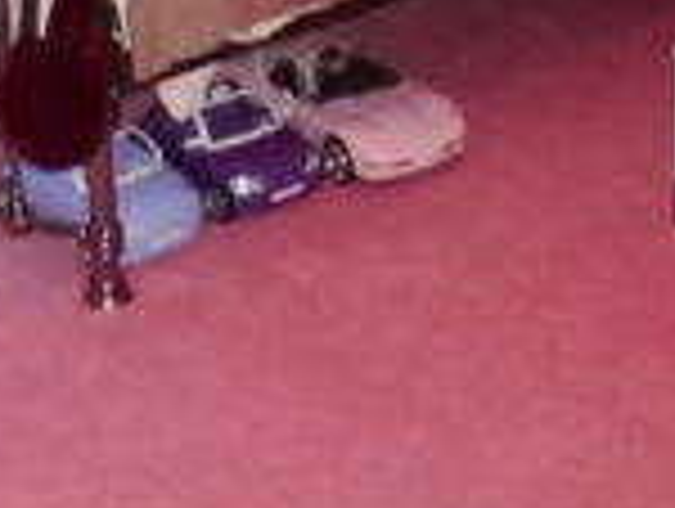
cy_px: -357
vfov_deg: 14.4
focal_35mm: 93
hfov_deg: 20.4
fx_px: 1816
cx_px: 664
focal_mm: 4.3
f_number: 3.2
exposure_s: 1/15
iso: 500
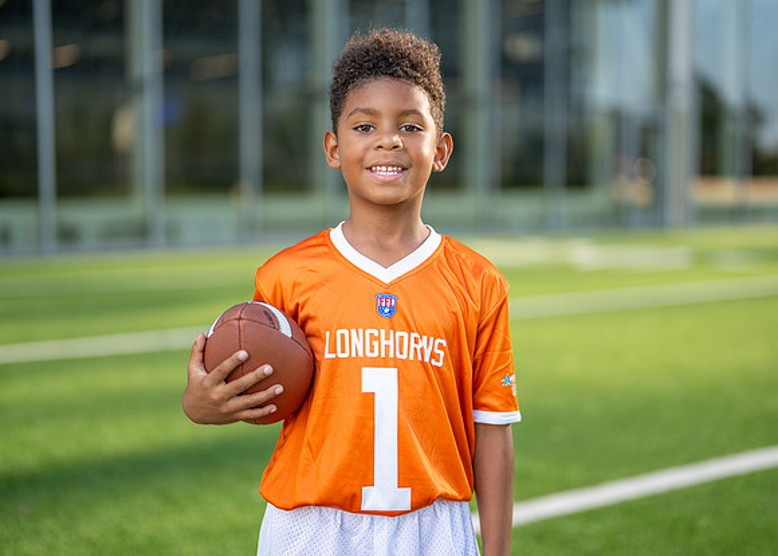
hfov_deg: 34.9
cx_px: 405
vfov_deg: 25.3
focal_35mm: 56
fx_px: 1237
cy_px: 261
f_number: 1.2
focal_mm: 50
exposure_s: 1/1600
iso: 100
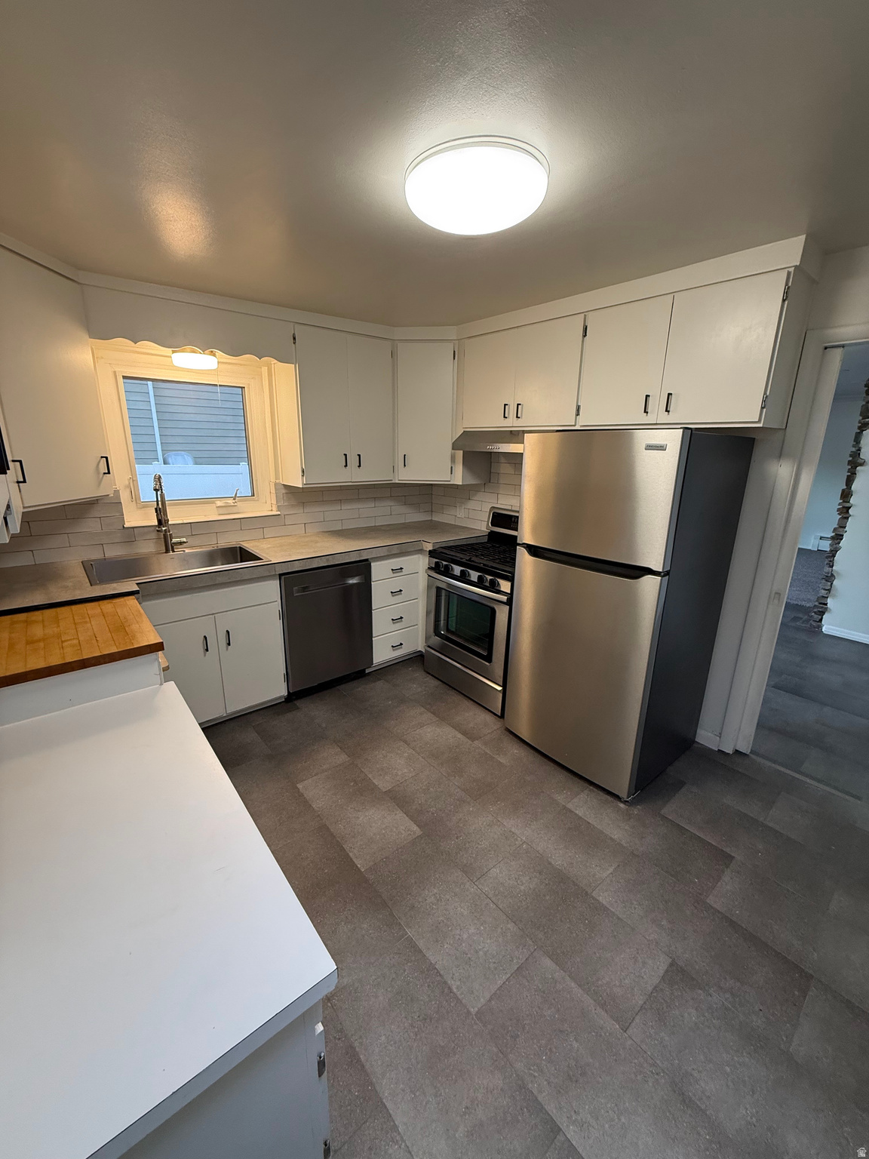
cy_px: 580
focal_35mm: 14
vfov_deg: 102.1
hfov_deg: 85.7
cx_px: 434
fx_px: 469
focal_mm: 2.22
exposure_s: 1/60
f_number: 2.2
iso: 200
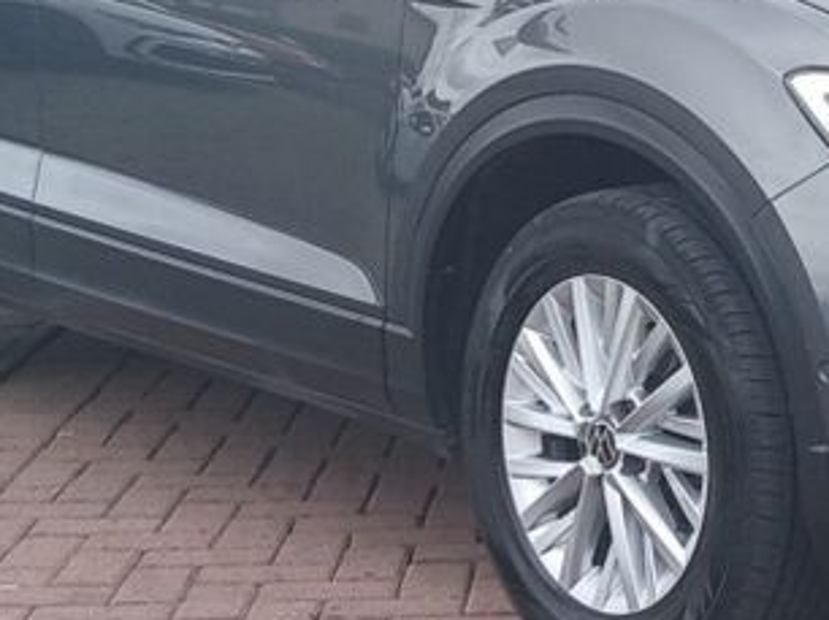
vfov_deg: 27.9
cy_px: 114
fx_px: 1220
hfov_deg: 35.7
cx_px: 718
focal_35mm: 51
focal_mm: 3.98
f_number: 1.8
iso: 20
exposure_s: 1/324
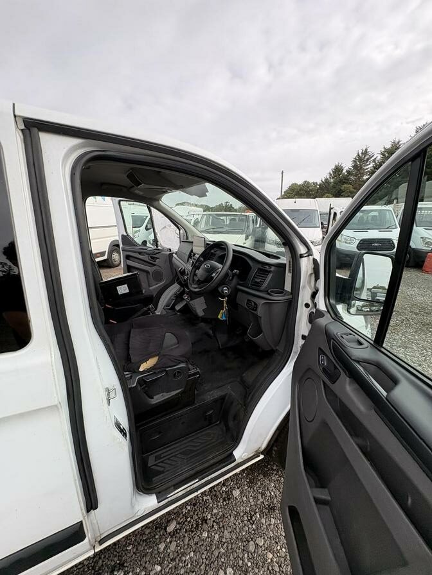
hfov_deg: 85.7
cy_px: 288
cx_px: 216
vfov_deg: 102.1
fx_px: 233
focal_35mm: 14
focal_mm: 2.22
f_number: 2.2
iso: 64
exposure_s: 1/347
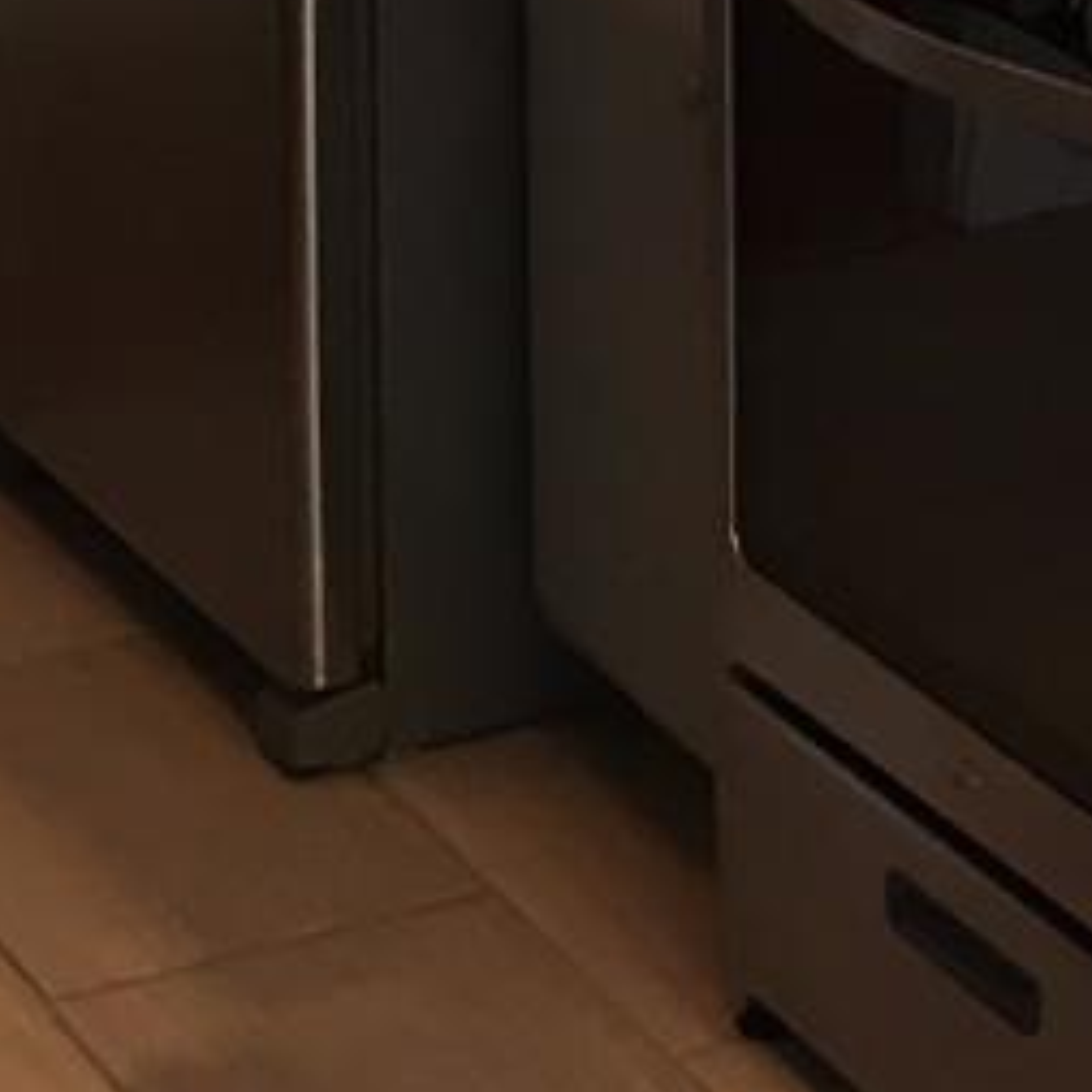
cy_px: -820
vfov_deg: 10.8
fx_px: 5425
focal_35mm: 152
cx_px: 2119
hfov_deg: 10.6
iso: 50
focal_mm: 4.15
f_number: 2.2
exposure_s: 1/30
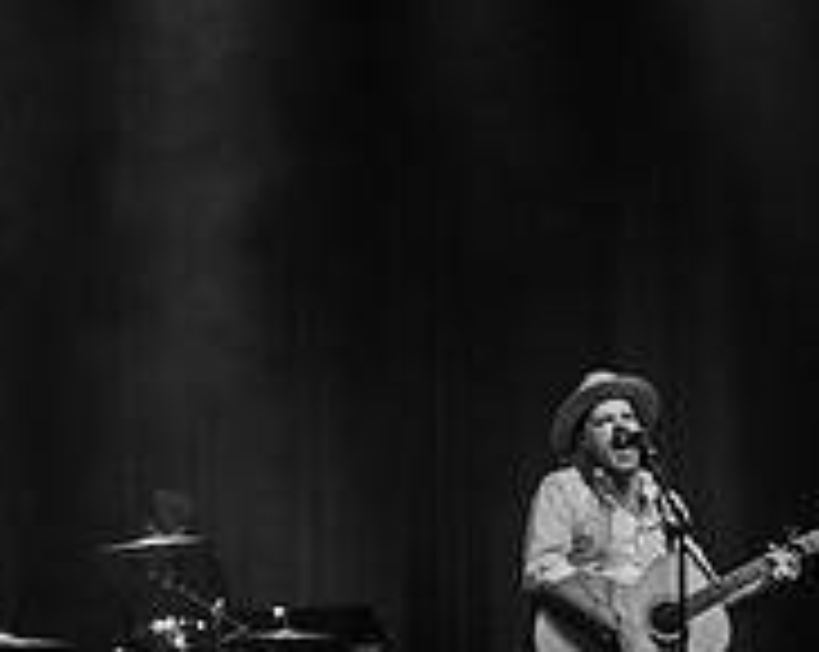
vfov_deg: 8.3
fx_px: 4501
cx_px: 235
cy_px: 256
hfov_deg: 10.4
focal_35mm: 186
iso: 2500
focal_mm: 55
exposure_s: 1/160
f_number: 3.2
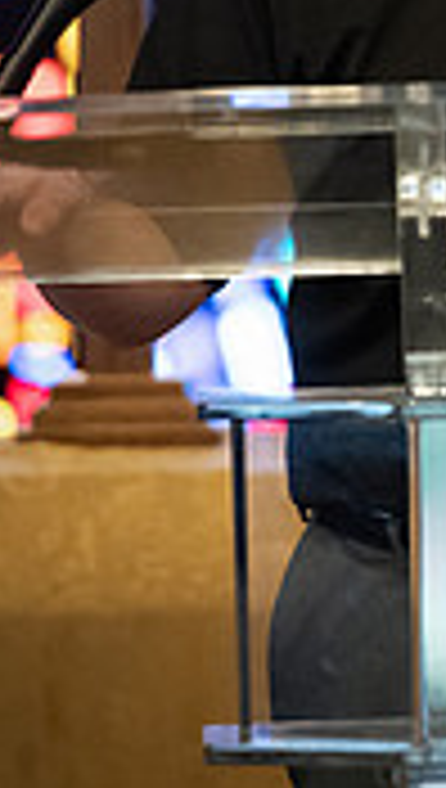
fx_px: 14507
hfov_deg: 1.8
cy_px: 29
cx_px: 608
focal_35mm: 693
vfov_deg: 3.1
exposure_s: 1/200
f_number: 3.2
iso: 4000
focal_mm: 200
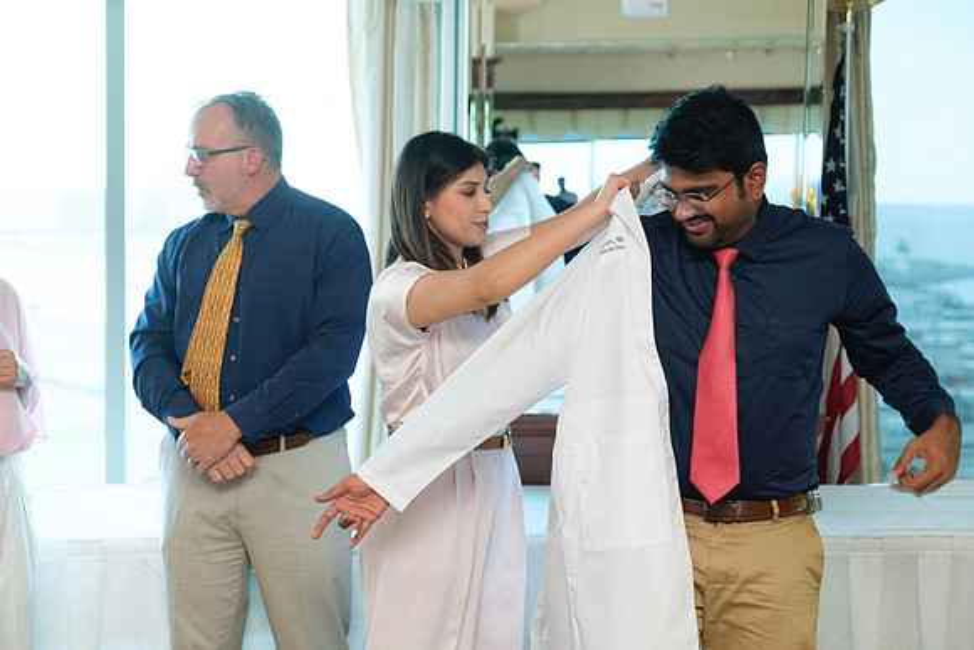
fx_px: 1786
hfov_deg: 30.5
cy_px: 325
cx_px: 487
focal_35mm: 66
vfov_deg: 20.6
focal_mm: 44.1
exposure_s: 1/125
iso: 640
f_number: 2.8
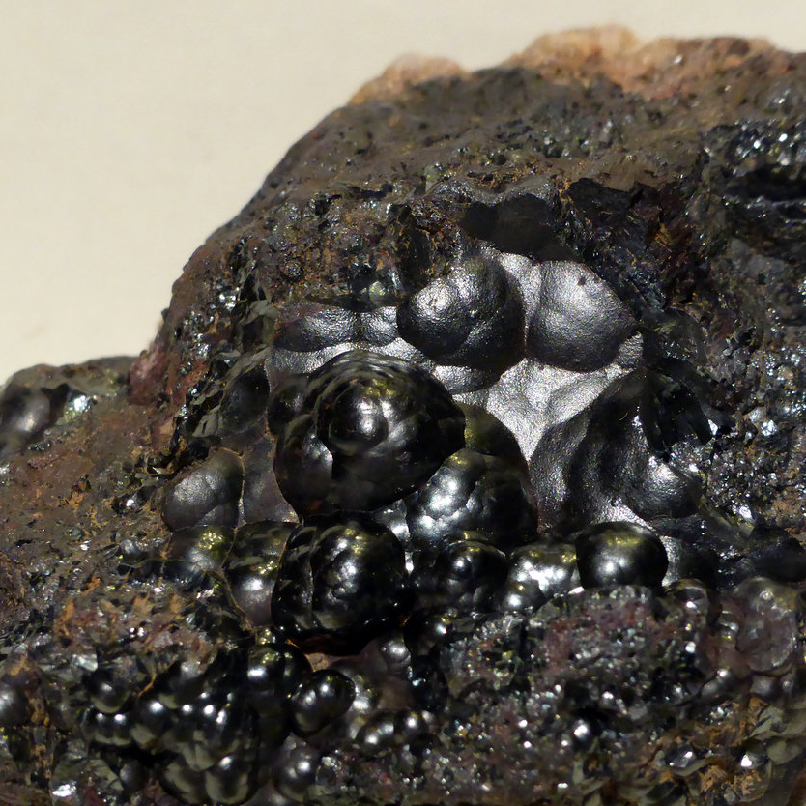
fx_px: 2055
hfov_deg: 22.2
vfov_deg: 22.1
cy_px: 504
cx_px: 424
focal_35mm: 78
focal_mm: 7.9
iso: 400
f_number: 4.1
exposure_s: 1/50
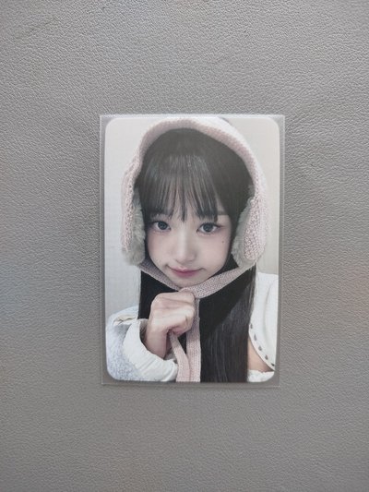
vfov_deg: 71.6
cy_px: 246
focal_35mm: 24
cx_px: 184
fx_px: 341
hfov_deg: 56.8
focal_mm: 5.31
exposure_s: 1/60
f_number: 1.7
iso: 125
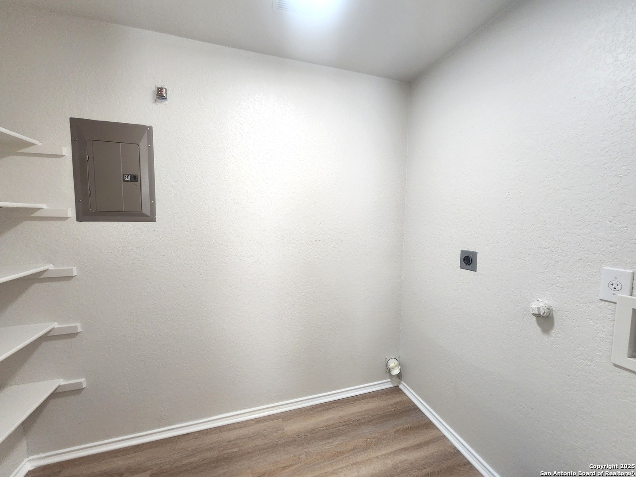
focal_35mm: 13
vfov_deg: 89.9
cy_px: 238
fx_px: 239
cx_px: 318
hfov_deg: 106.2
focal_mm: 2.2
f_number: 2.2
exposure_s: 1/60
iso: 160
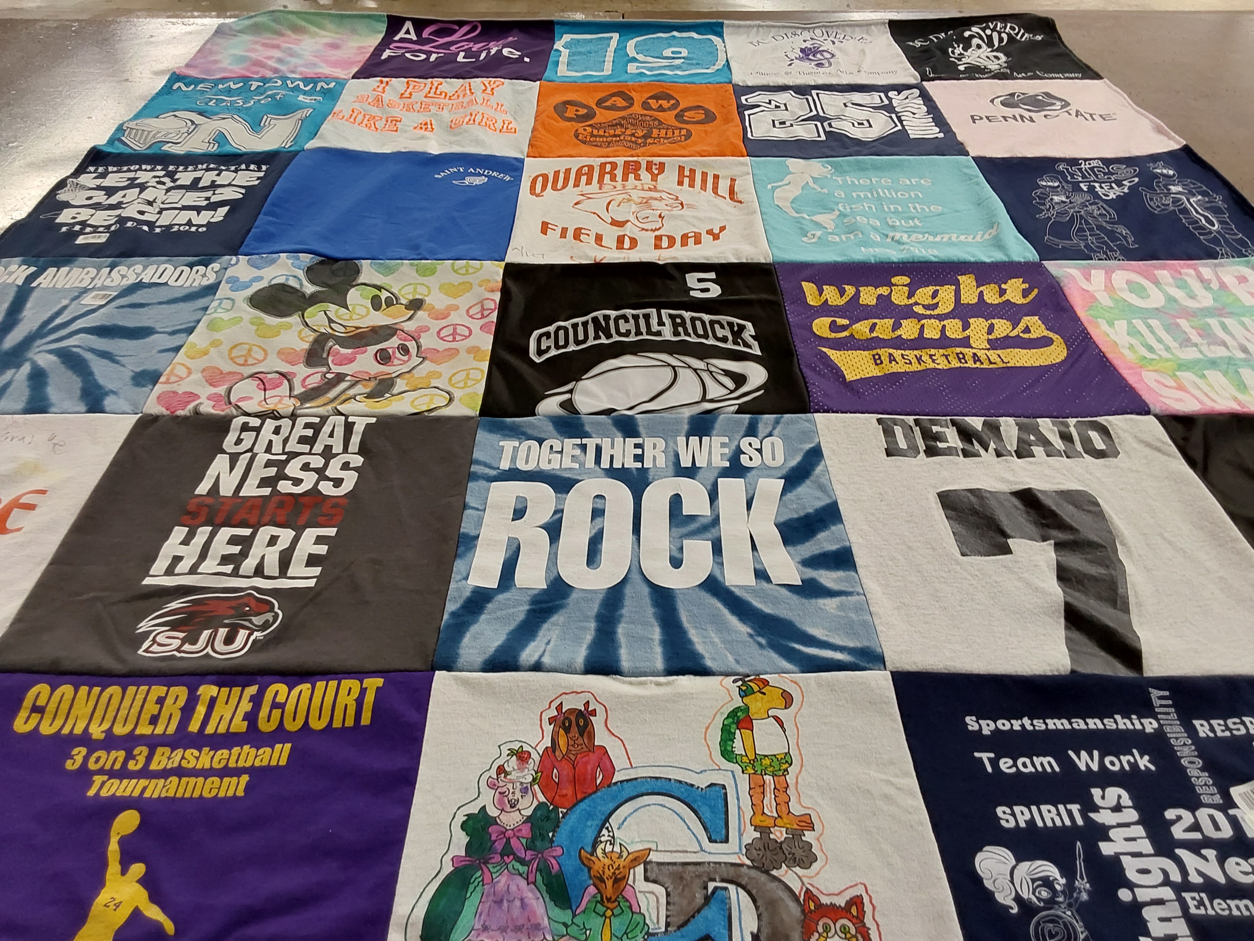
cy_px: 470
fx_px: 1014
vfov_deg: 49.7
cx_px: 627
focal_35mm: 28
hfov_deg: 63.4
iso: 100
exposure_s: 1/60
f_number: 1.9
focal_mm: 2.91
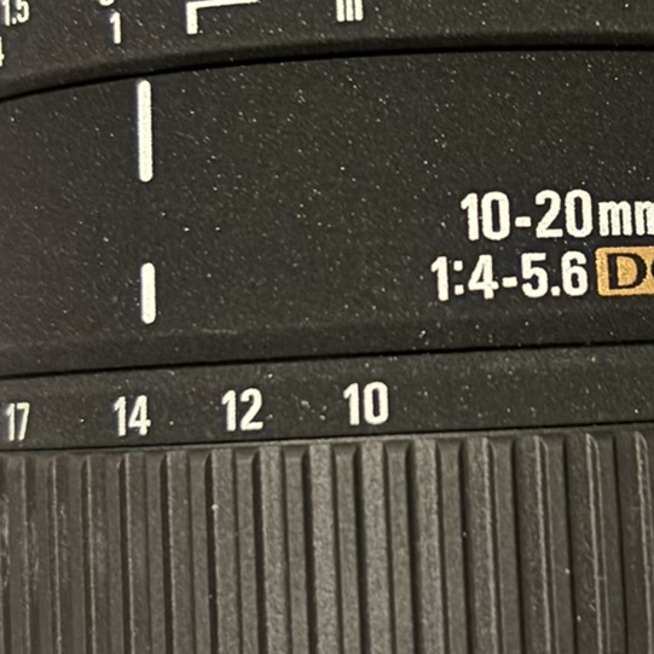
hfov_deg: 19.8
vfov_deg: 19.9
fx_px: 1860
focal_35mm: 87
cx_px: 504
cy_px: 239
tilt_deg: -81.2
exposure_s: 1/17
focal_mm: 5.96
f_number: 1.6
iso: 1250
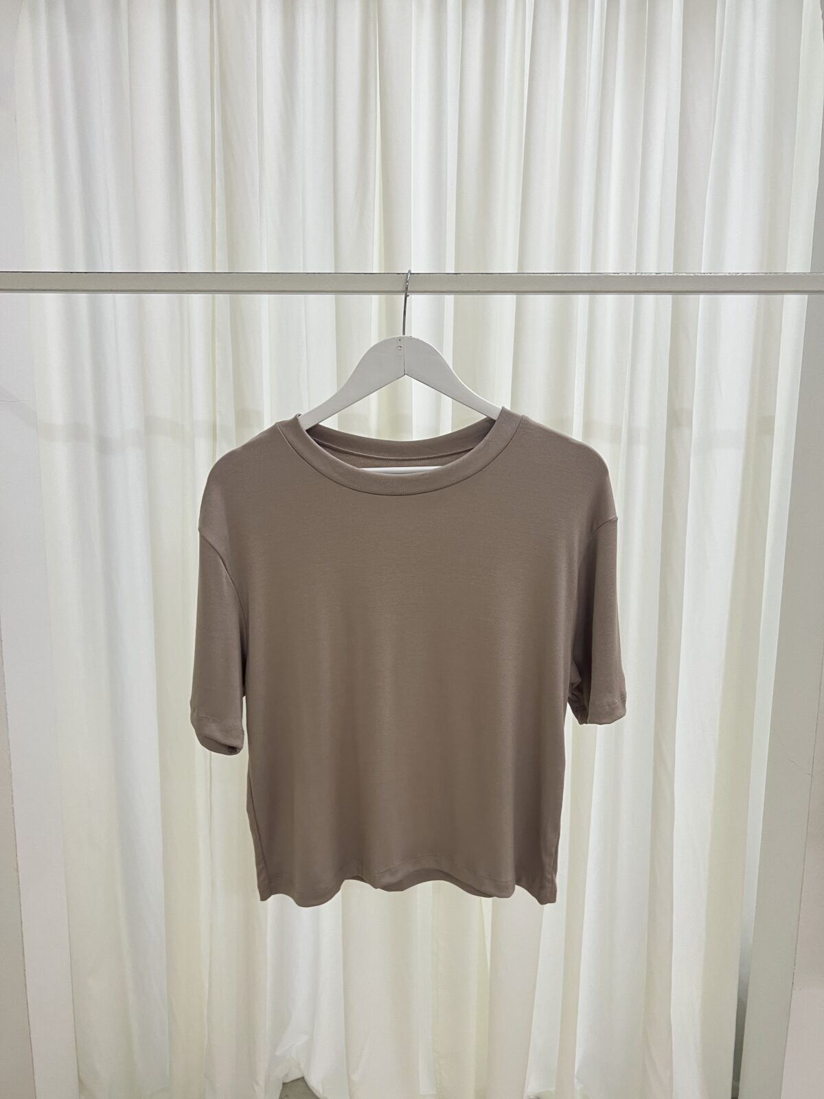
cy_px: 550
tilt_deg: -9.1
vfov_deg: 67.3
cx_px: 412
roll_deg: +0.2
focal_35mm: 26
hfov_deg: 53.1
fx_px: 825
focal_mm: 5.7
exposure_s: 1/50
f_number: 1.5
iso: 80
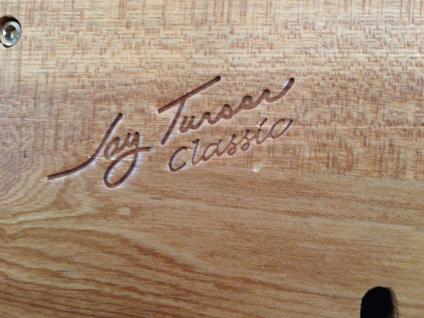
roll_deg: -2.3
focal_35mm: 35
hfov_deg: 52.6
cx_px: 212
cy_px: 159
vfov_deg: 40.7
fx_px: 429
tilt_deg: -1.7
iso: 200
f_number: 2.4
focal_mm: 4.28
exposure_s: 1/20
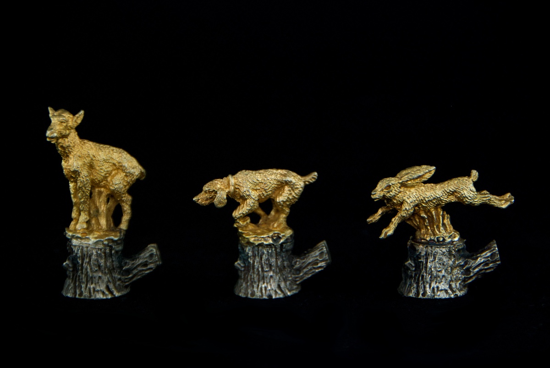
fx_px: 2569
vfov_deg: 8.2
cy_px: 184
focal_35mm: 168
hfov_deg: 12.2
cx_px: 275
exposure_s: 1/125
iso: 500
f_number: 6.3
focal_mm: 112
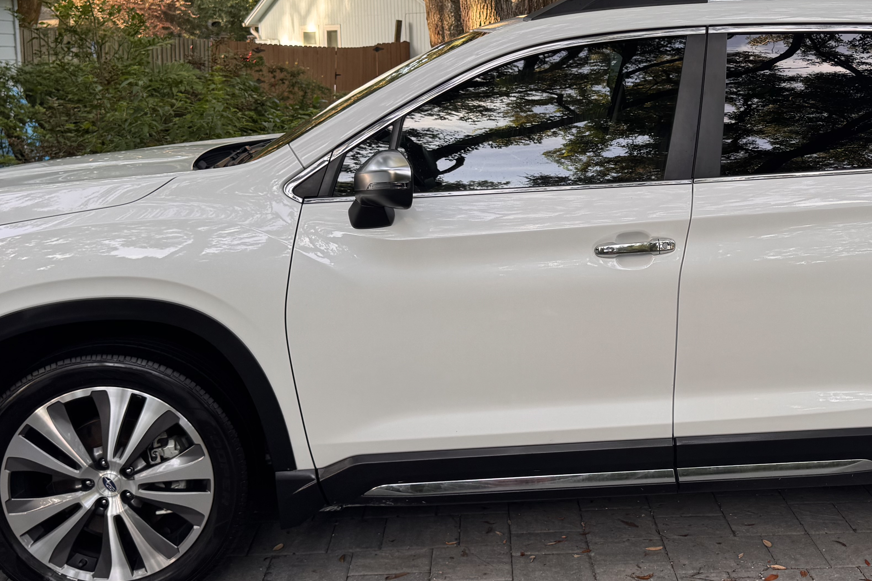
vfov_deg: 29.7
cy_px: 202
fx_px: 1090
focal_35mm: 45
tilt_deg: -8.5
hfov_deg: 42.7
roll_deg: -0.2
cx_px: 619
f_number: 1.78
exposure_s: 1/121
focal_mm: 6.76
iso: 80
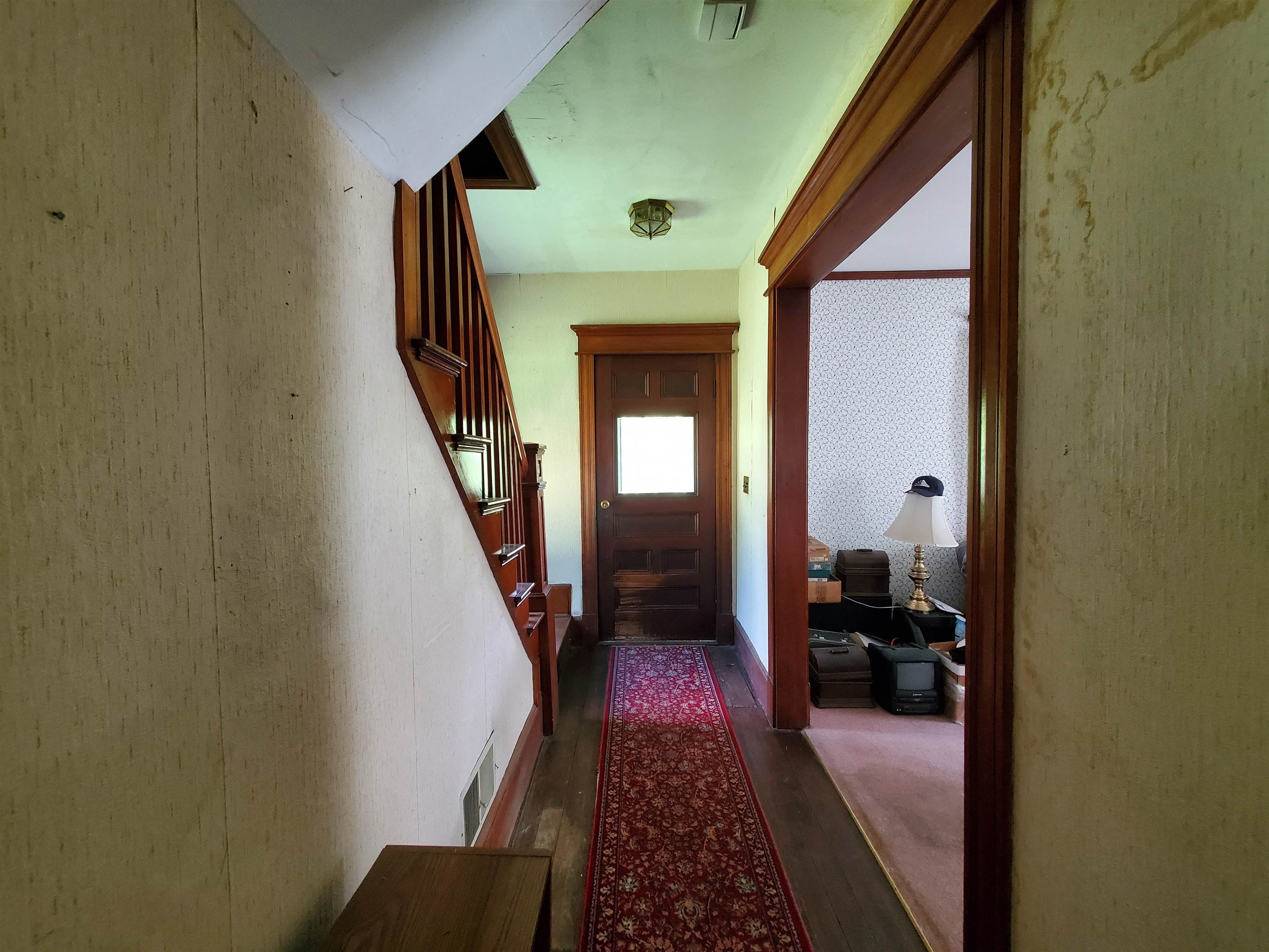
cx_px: 634
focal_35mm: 13
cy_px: 476
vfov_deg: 89.9
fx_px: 477
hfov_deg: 106.2
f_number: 2.2
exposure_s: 1/30
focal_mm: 1.8
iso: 640
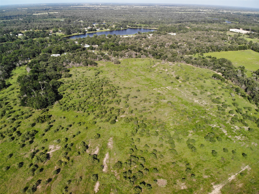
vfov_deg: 56.8
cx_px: 130
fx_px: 179
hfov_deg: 71.6
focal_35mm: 24
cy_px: 97
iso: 118
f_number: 2.8
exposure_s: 1/150
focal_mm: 4.5
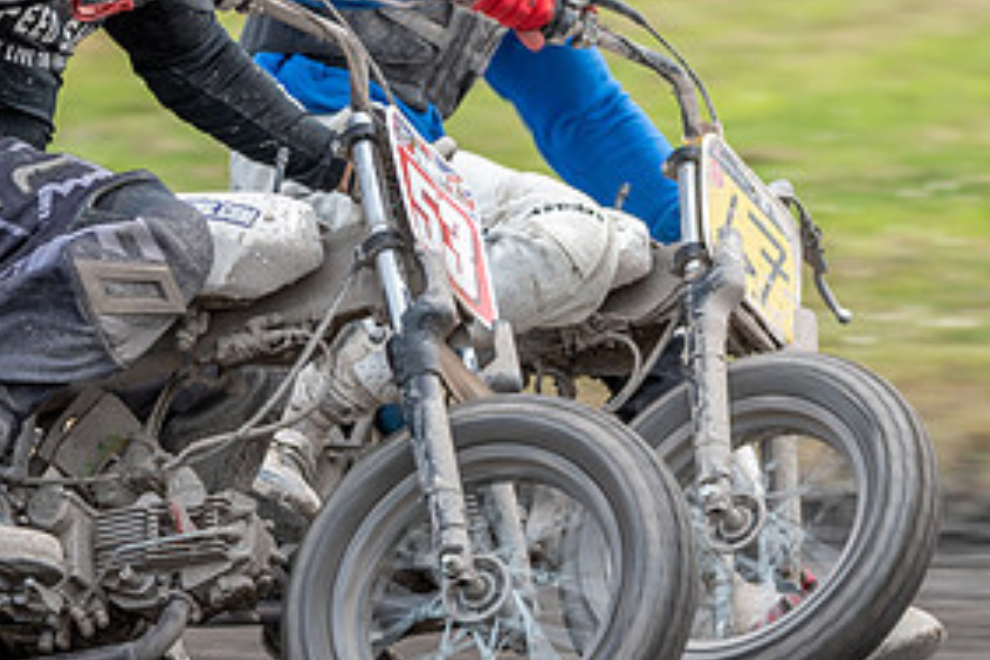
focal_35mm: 755
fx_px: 20761
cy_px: 279
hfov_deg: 2.7
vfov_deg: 1.8
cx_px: 459
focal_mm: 260
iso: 200
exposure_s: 1/400
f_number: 5.6
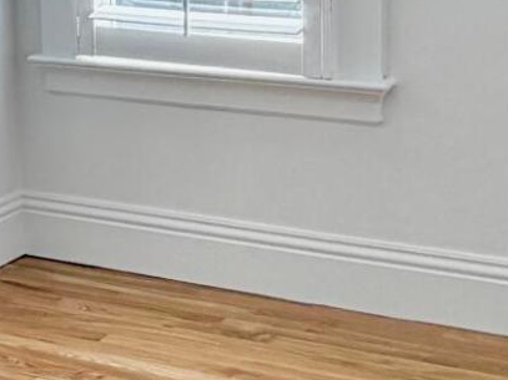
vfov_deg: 14.6
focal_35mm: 99
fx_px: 1452
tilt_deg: -5.5
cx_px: 85
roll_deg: +1.9
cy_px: -46
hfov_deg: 19.6
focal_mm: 2.22
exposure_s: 1/165
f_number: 2.2
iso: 50
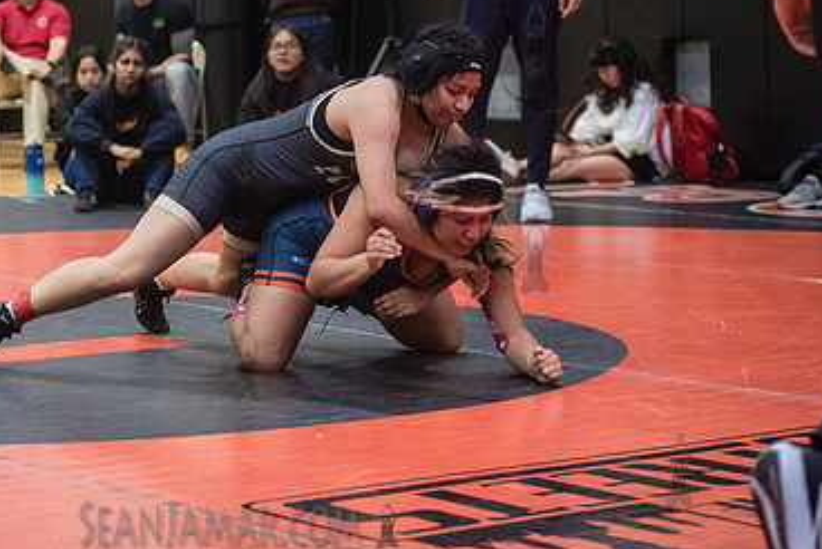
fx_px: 2879
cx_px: 246
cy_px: 146
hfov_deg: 16.2
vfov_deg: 10.9
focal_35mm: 126
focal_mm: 80
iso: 8000
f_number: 3.5
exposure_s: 1/400
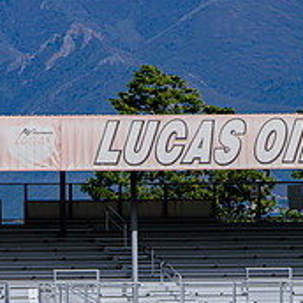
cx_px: -246
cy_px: 400
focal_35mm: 771
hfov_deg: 2.3
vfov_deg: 2.3
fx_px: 7635
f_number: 6.3
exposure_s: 1/640
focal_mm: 200
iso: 100
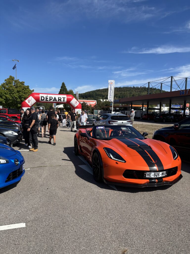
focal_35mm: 26
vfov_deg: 67.3
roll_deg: -1.7
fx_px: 190
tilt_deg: -2.9
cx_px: 95
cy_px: 127
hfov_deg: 53.1
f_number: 1.6
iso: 50
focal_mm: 5.96
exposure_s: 1/3413
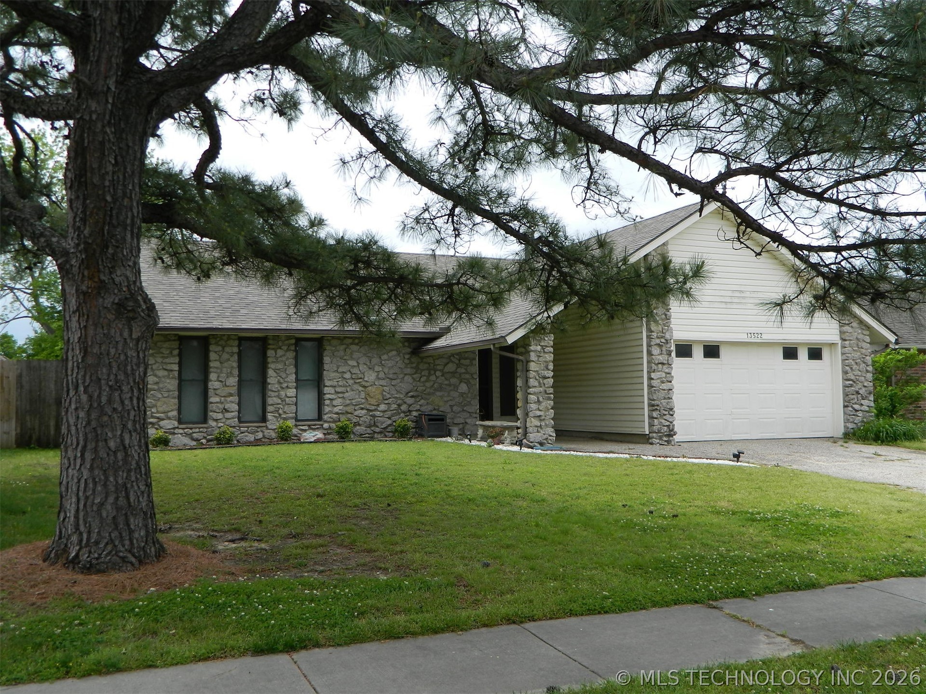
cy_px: 347
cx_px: 463
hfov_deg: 58.4
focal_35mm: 31
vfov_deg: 45.4
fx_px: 829
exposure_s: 1/640
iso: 80
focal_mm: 5.6
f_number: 3.2
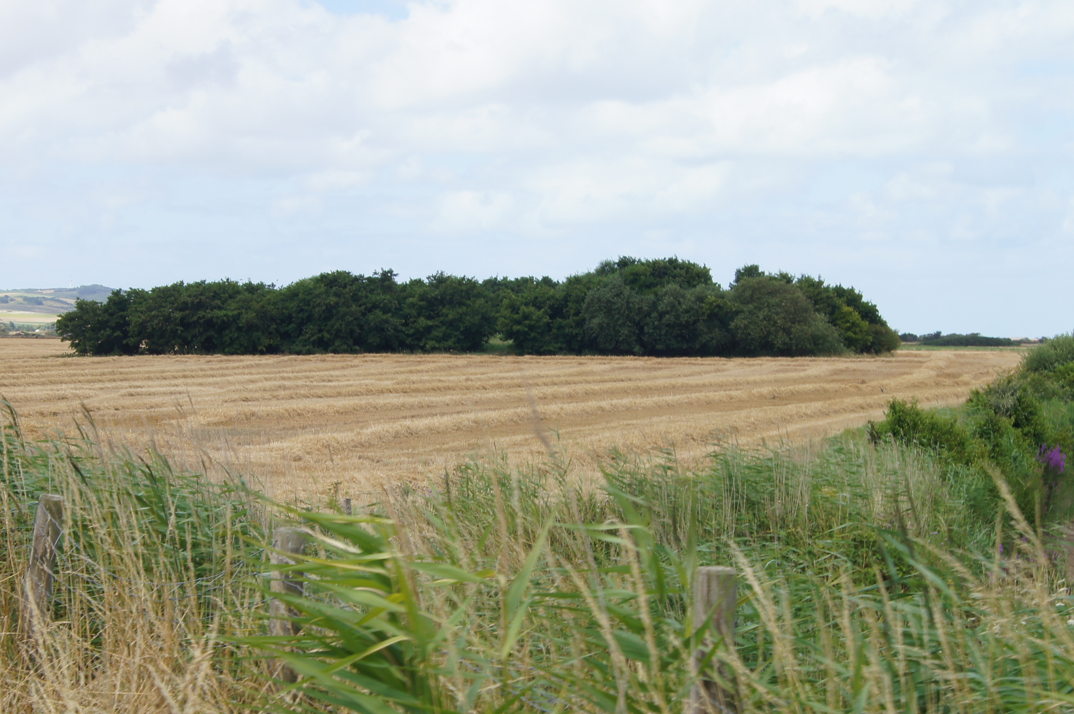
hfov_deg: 28.5
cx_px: 473
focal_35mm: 71
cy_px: 480
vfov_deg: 19.1
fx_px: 2116
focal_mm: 28
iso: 100
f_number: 13
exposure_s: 1/80
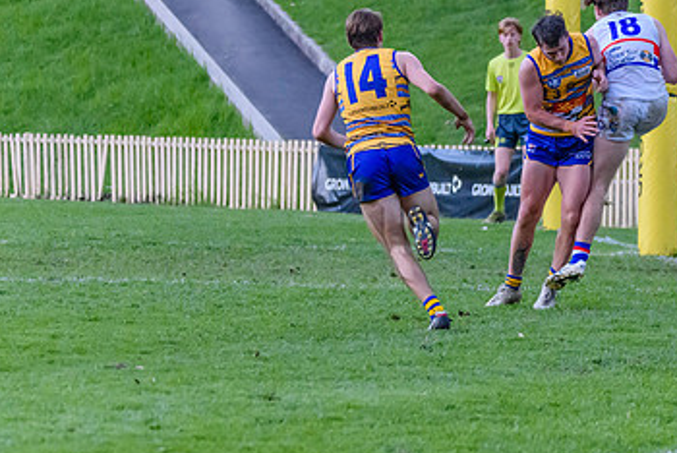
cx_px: 490
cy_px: 187
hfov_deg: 6.7
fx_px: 5816
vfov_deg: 4.5
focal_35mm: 309
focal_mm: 150
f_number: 5
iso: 8000
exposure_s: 1/1600
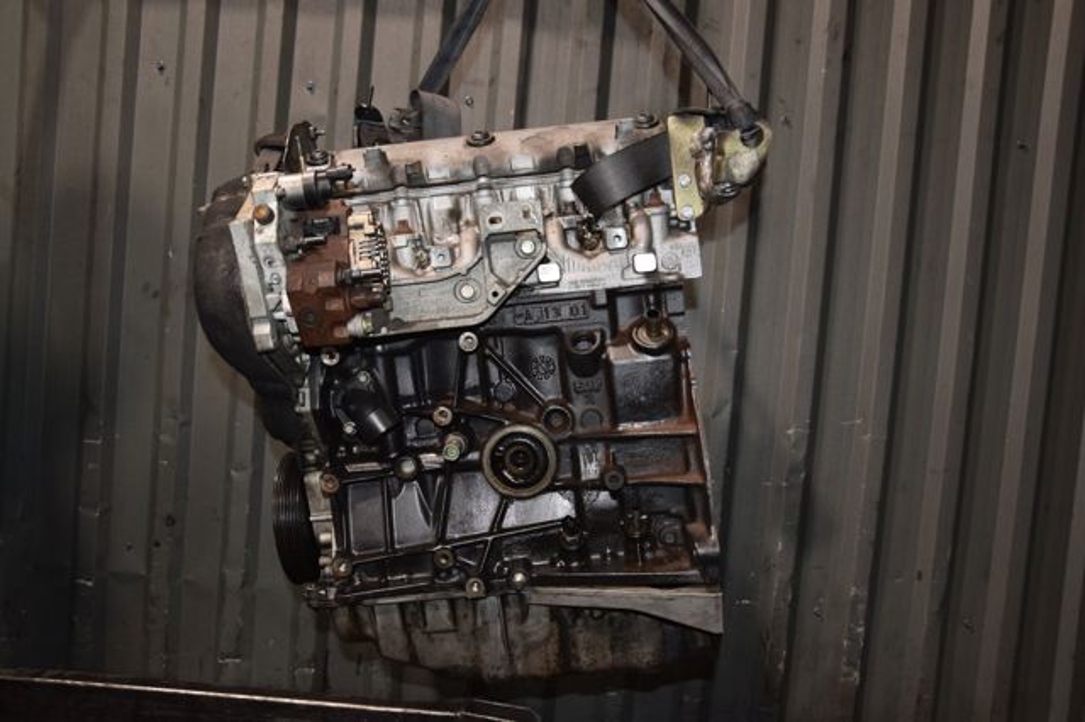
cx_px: 542
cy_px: 361
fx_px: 949
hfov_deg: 59.5
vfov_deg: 41.7
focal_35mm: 32
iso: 800
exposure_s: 1/60
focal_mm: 21
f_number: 5
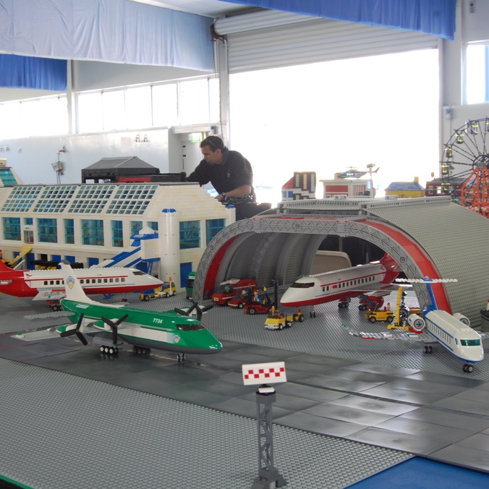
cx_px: 210
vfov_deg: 31.6
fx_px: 863
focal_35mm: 54
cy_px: 244
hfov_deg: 31.6
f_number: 10
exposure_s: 1/6
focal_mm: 28
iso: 400
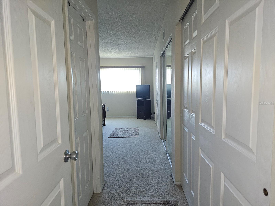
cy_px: 103
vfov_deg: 58.9
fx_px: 183
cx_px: 138
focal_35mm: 23
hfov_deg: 73.9
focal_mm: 6.3
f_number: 1.7
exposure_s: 1/60
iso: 125
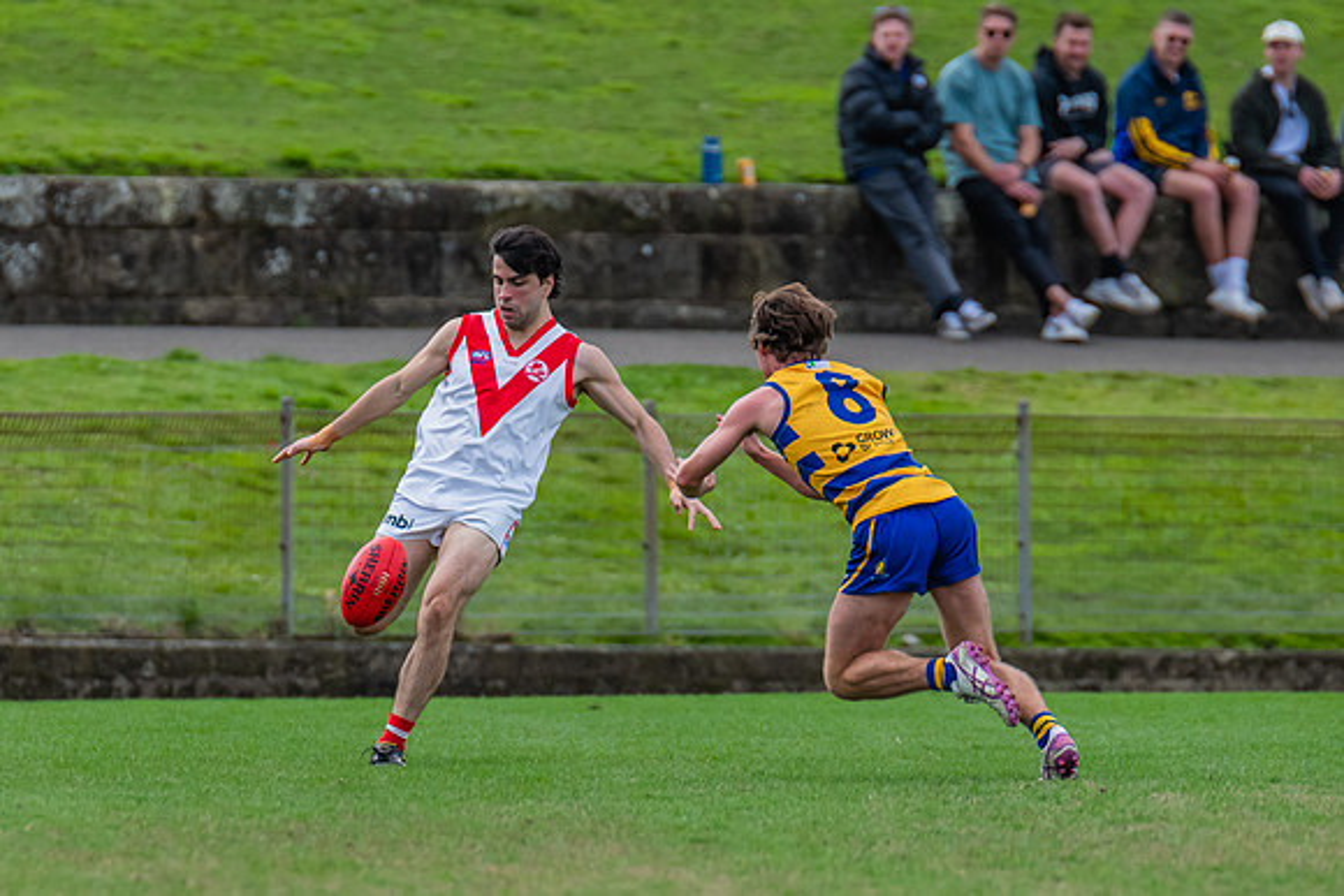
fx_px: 28259
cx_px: 483
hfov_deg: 2.7
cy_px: 533
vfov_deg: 1.8
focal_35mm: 757
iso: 800
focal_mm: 420
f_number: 5
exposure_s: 1/1600
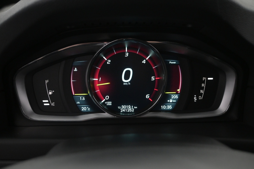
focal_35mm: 44
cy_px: 84
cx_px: 127
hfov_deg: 45.0
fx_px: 307
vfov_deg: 30.8
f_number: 4.8
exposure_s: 1/60
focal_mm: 29
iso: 2500
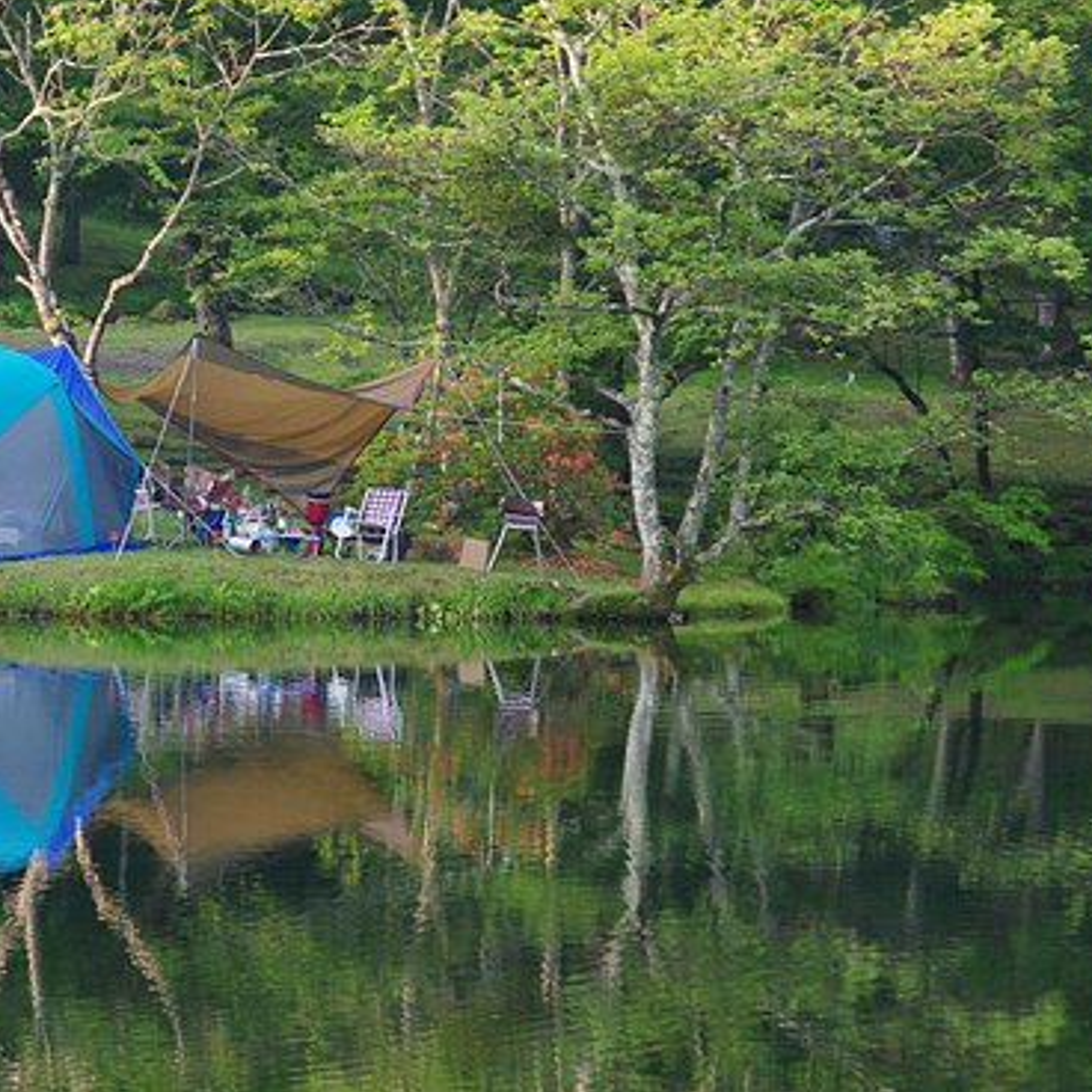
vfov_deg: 9.3
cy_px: 616
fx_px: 6716
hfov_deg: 9.2
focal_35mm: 188
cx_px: -50
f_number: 5.6
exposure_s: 1/80
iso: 200
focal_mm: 53
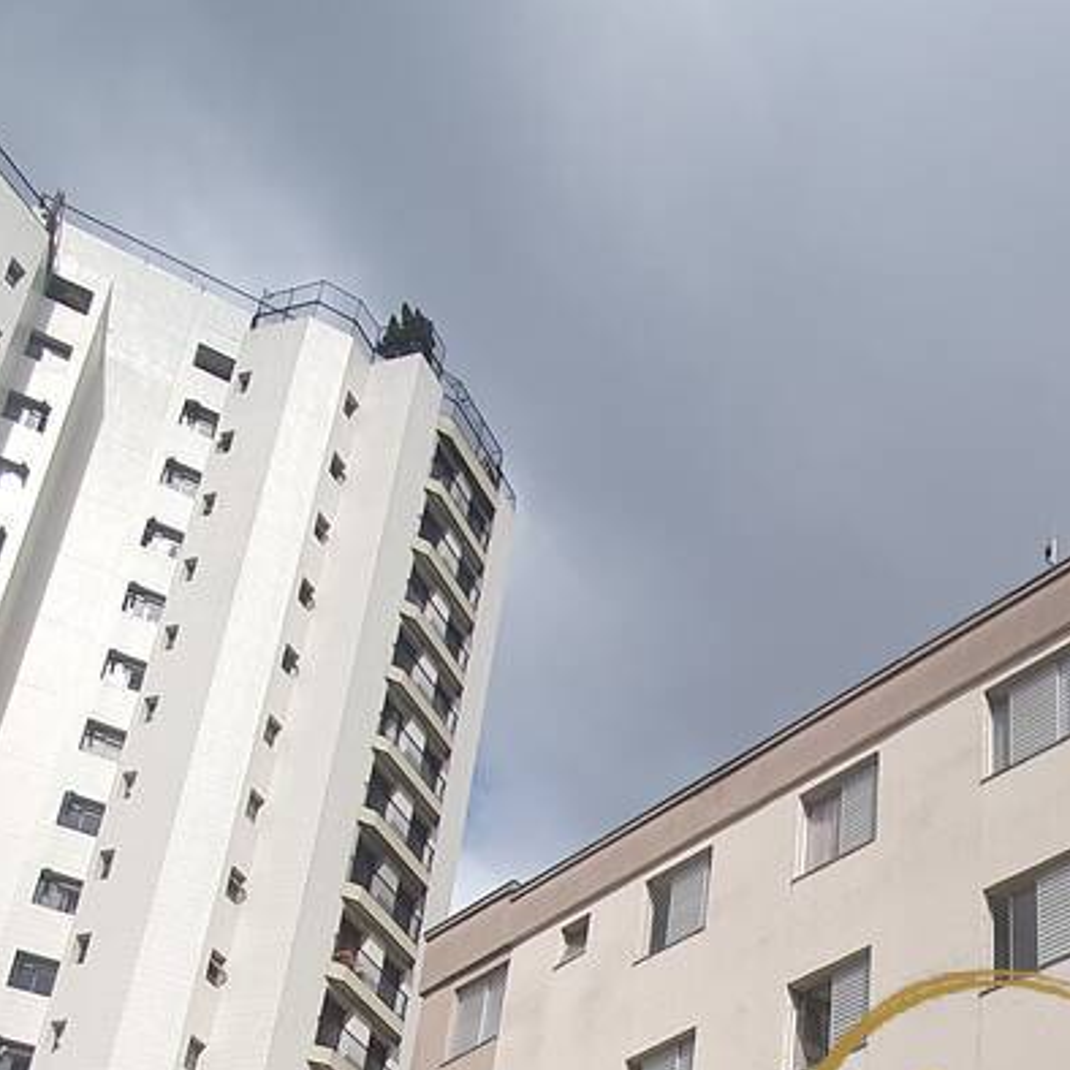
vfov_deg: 33.6
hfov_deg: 37.1
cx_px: 991
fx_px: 1469
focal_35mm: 42
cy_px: 1241
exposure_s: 1/1084
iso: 50
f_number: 2.2
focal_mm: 1.8
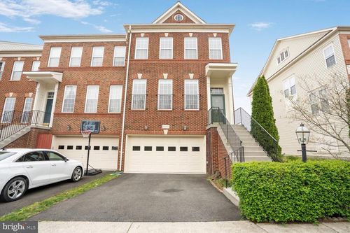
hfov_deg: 96.8
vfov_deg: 73.7
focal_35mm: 16
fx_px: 155
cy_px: 116
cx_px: 175
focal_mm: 16
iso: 800
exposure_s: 1/500
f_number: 8
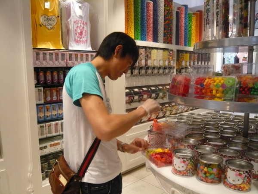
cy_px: 97
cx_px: 129
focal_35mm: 28
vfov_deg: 49.7
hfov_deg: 63.4
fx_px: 209
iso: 400
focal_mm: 4.6
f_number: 2.8
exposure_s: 1/50
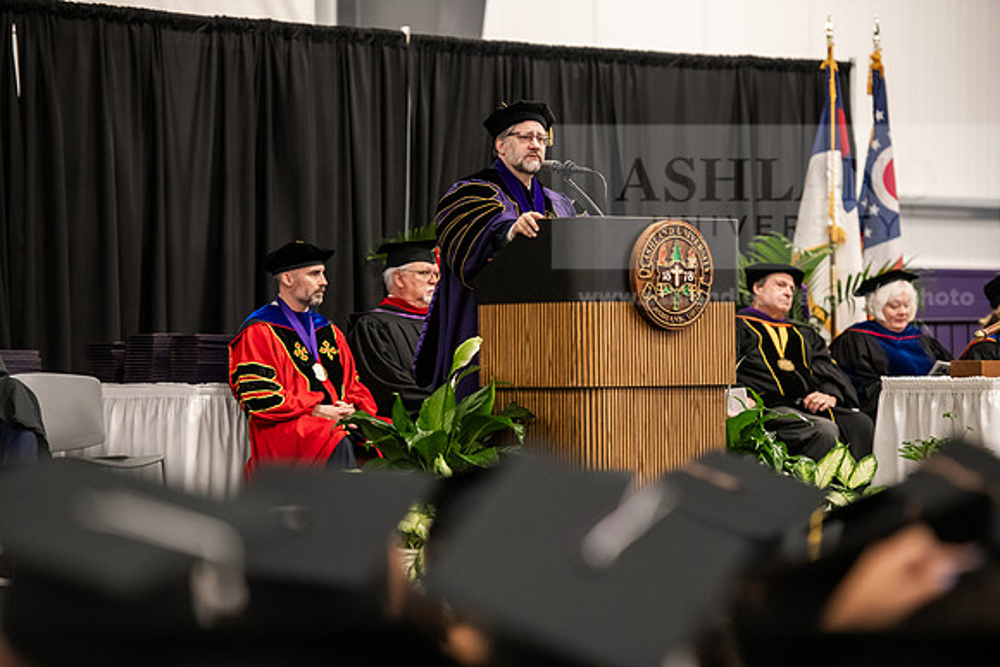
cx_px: 500
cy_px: 334
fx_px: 3890
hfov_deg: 14.7
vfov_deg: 9.8
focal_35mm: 140
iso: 3200
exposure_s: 1/200
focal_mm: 140
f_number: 3.2
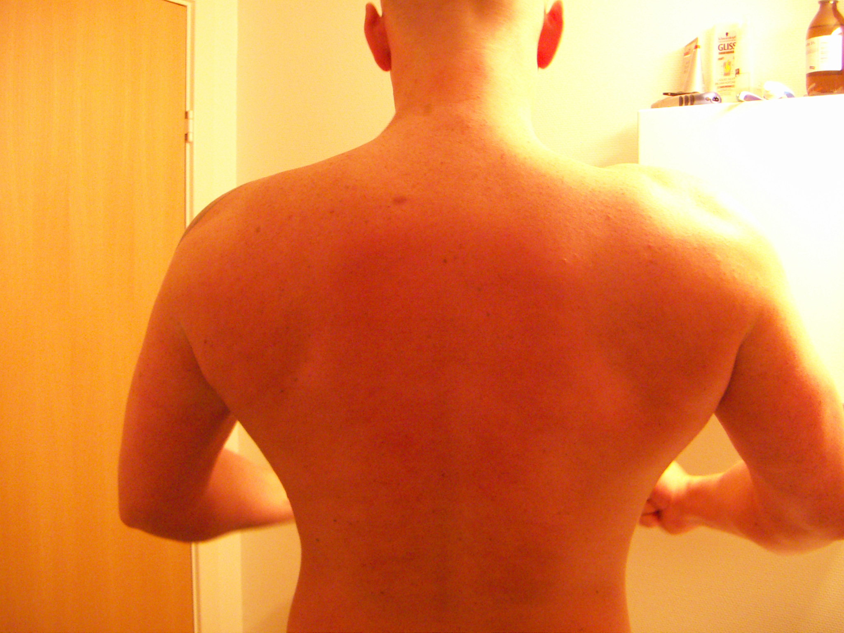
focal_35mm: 36
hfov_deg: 51.4
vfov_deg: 39.7
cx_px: 422
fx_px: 878
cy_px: 316
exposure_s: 1/6
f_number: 2.8
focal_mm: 4.7
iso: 200
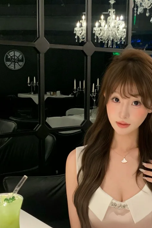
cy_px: 130
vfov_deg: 36.2
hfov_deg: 24.4
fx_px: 348
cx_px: 107
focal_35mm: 55
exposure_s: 1/50
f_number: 1.8
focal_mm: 4.25
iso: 320
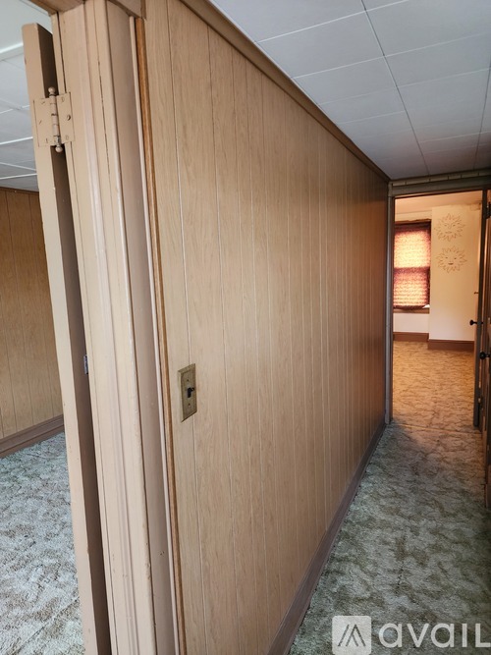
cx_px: 246
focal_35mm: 23
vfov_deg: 73.9
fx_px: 435
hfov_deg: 58.9
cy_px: 328
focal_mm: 6.4
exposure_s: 1/60
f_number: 1.8
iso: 640
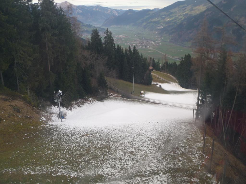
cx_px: 123
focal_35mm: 34
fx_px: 242
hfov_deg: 54.0
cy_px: 92
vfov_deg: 41.8
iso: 100
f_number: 3.6
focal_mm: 5.6
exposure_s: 1/60
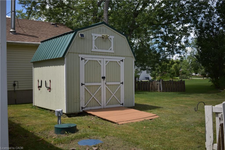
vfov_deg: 35.5
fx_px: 234
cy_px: 75
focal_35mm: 38
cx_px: 112
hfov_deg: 51.3
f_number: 4
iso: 100
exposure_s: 1/640
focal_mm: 25
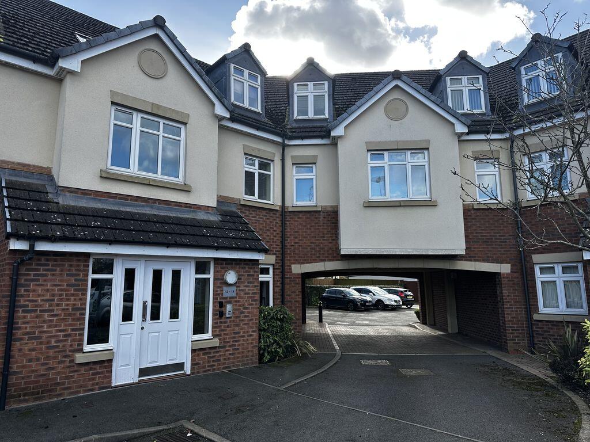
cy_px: 221
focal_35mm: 24
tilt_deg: +10.2
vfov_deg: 56.8
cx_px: 295
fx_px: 409
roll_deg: +1.0
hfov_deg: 71.6
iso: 80
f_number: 1.78
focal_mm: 6.86
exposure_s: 1/1198
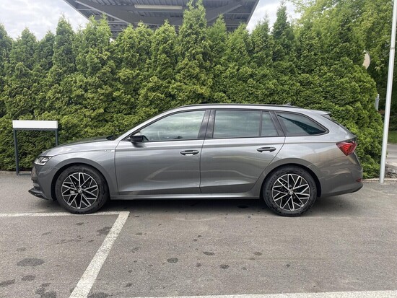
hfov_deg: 67.3
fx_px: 298
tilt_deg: -6.2
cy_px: 149
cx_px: 198
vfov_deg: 53.1
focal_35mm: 26
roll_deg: -1.7
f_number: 1.6
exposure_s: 1/612
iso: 50
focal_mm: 4.2
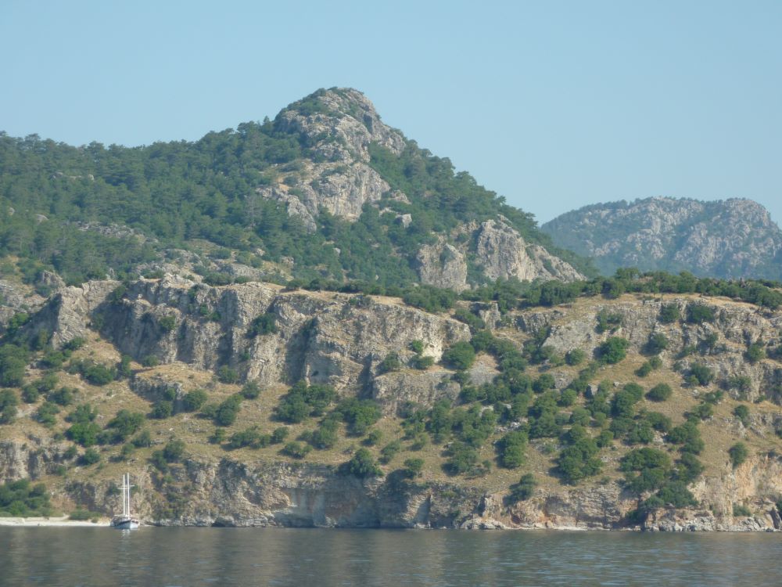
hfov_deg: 14.4
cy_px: 294
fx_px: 3095
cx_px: 391
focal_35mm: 137
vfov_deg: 10.8
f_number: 4.5
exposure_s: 1/500
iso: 80
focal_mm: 22.5
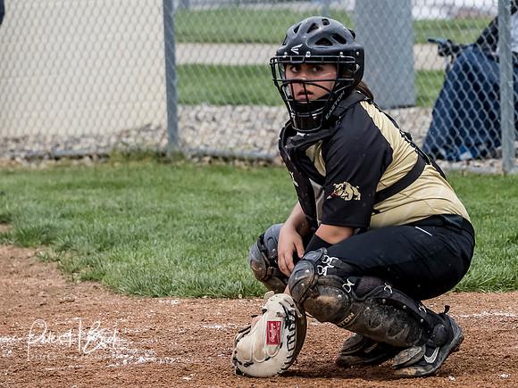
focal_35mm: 342
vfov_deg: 4.3
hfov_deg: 5.8
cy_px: 117
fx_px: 5114
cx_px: 314
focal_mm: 116
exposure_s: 1/1000
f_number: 4
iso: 1600
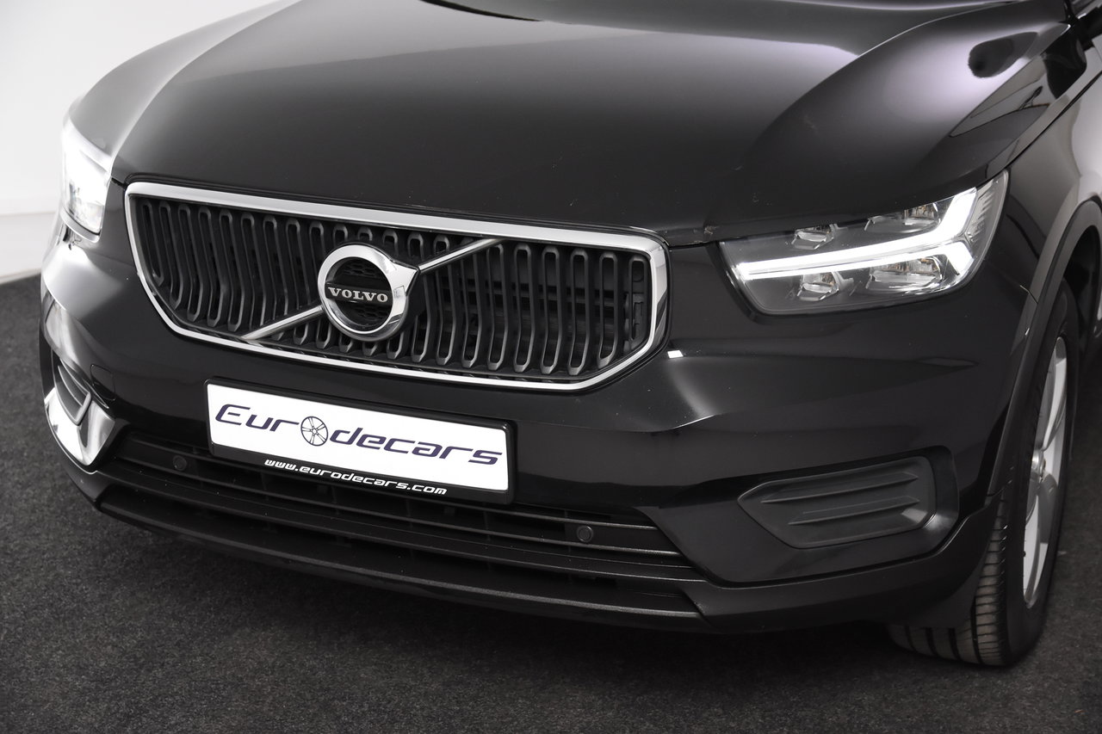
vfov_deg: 23.8
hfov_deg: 35.1
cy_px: 367
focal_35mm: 57
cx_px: 551
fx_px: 1744
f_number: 5
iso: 1600
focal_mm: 38
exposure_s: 1/100
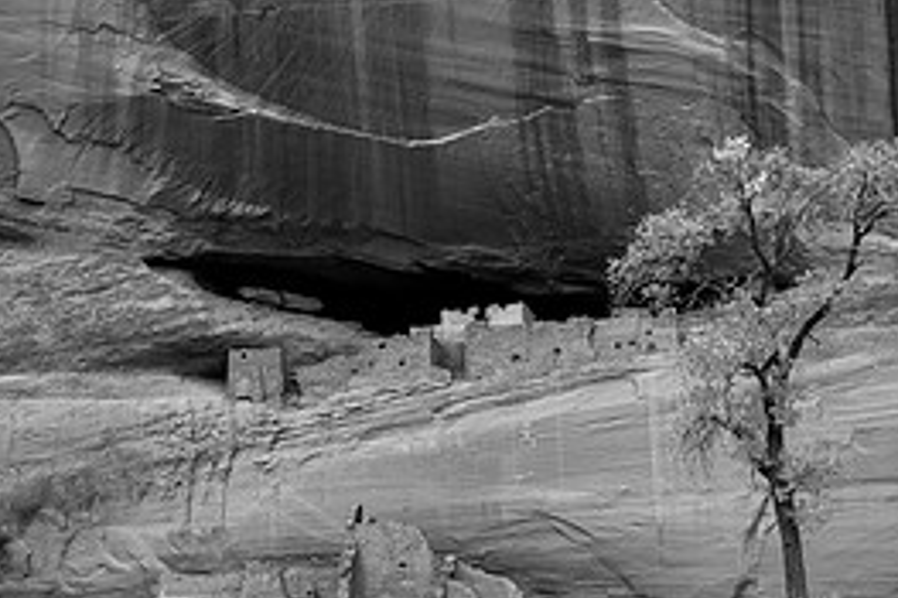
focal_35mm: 53
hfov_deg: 37.5
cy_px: 386
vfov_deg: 25.4
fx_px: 1321
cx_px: 519
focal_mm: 24
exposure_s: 1/1250
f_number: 4
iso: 400
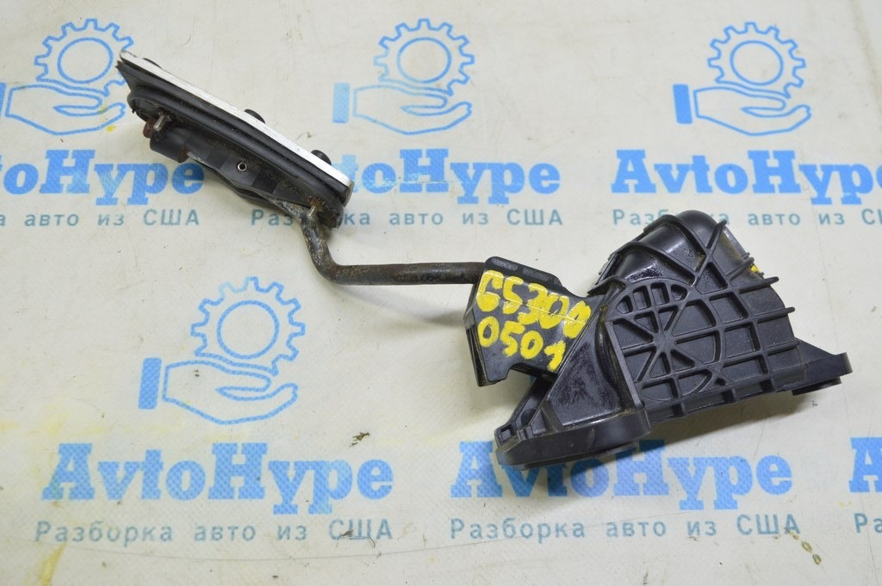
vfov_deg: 36.8
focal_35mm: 36
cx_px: 441
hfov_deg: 53.2
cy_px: 293
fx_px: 881
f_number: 5.6
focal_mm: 24
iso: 400
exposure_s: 1/20
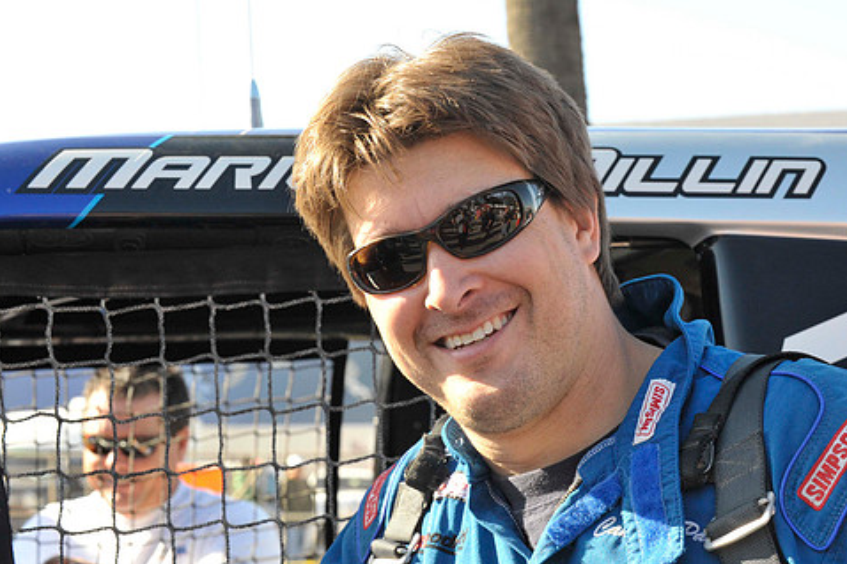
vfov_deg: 16.0
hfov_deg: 23.9
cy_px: 328
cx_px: 494
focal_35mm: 85
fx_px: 1998
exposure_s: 1/500
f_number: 11
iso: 1600
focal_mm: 70
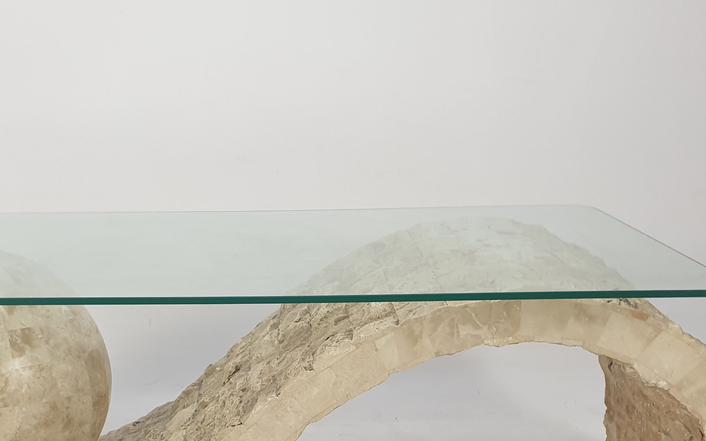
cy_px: 402
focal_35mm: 51
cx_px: 274
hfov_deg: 39.4
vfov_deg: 24.6
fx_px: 981
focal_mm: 4.3
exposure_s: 1/100
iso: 100
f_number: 2.4
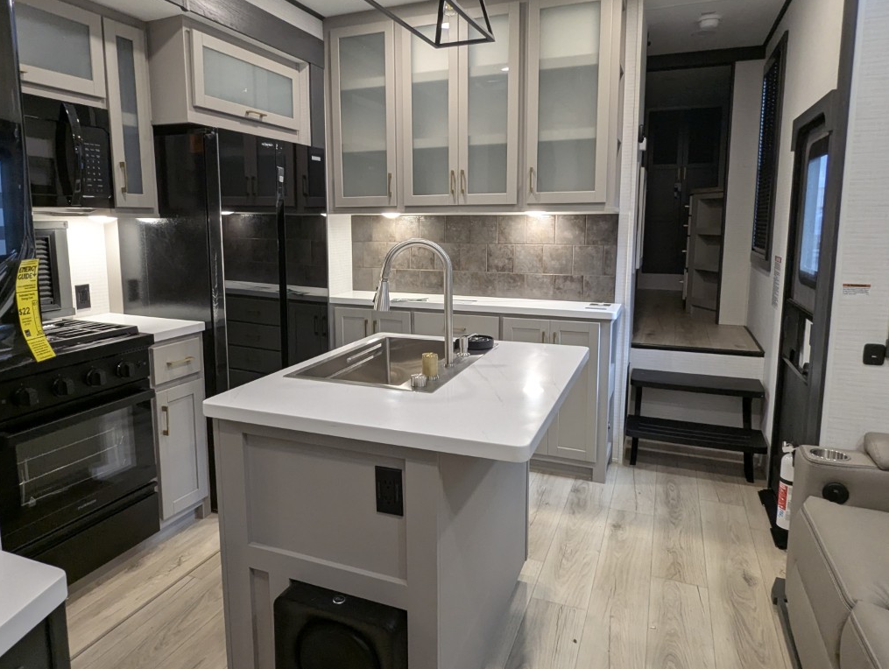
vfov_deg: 61.1
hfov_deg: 76.3
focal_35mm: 22
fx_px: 566
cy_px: 301
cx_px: 430
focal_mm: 2.35
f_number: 2.2
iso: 140
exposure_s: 1/38.7
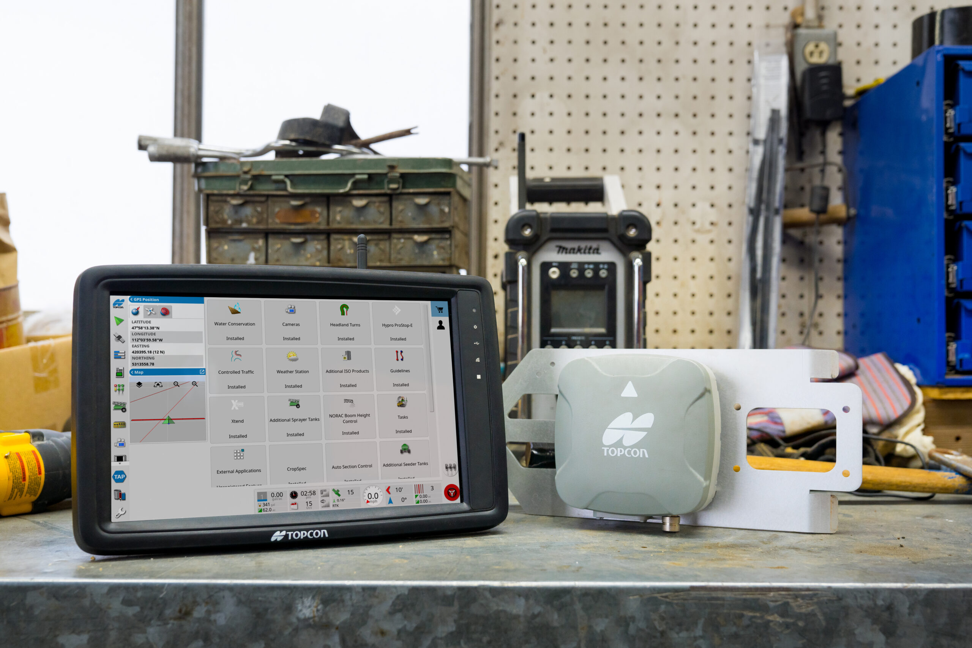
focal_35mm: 40
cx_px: 486
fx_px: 1080
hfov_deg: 48.5
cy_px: 324
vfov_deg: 33.4
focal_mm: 40
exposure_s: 1/125
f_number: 4.5
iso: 640
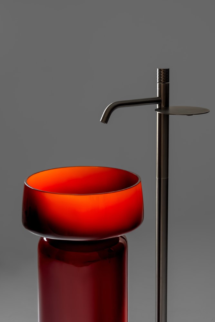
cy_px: 161
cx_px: 108
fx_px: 627
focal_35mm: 70
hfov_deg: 19.5
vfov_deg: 28.8
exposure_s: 1/20
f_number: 10
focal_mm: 70
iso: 2000
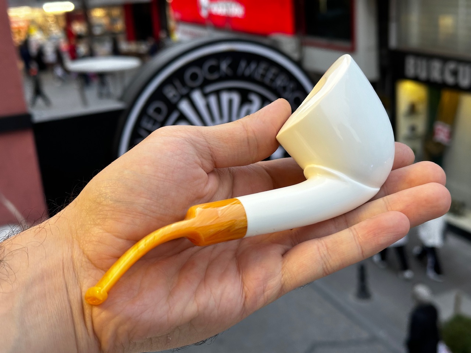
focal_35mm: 48
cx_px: 236
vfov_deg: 30.3
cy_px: 176
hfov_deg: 39.7
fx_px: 653
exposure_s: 1/100
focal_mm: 6.86
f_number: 1.78
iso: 64
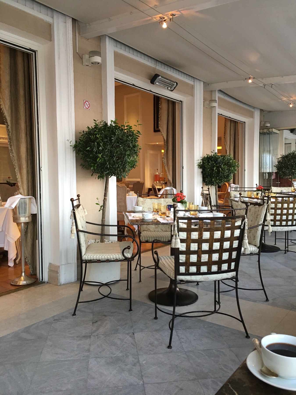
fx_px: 331
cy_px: 198
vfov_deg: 61.7
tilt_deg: -2.7
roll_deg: +0.1
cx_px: 148
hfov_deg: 48.2
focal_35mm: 29
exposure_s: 1/15
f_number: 2.2
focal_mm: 4.15
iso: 40
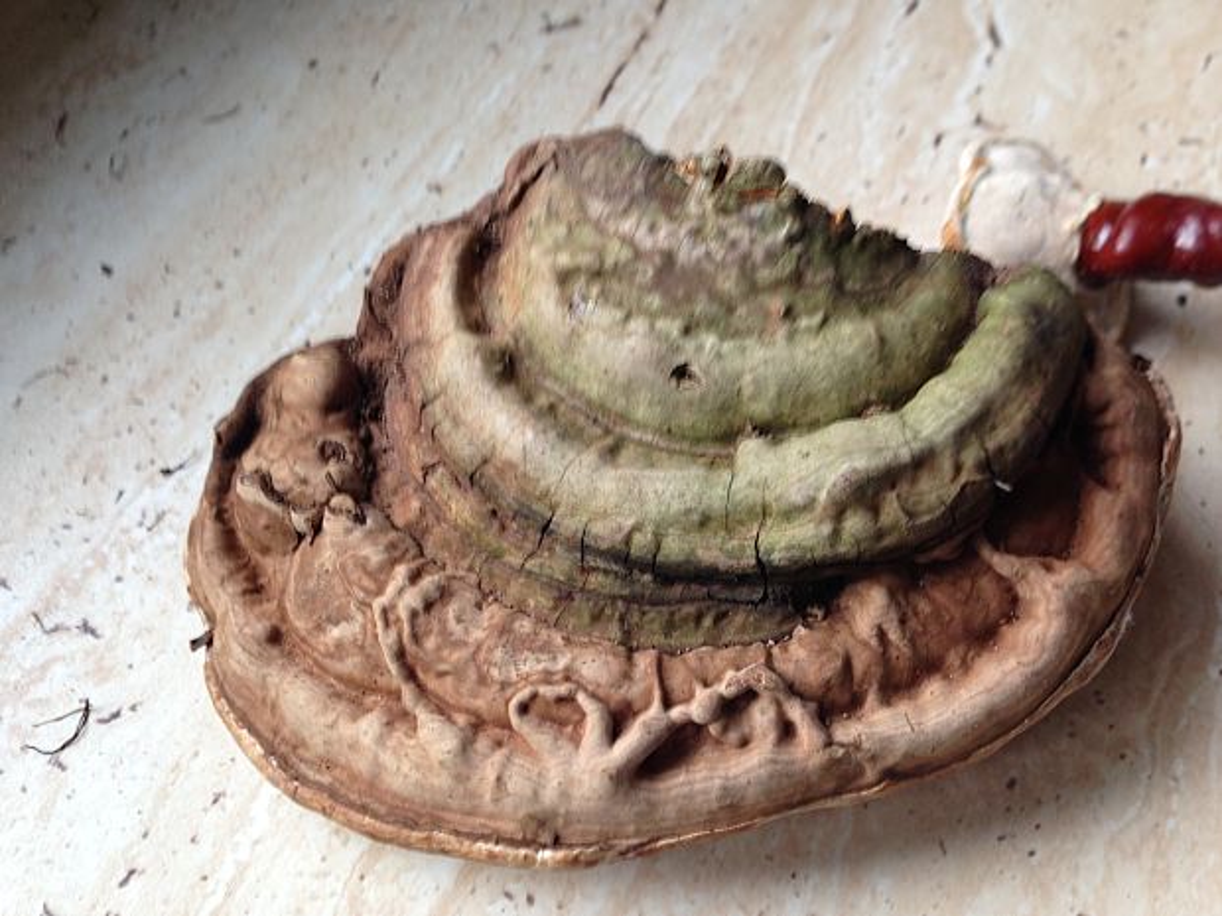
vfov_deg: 42.9
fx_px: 1165
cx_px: 611
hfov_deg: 55.4
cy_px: 458
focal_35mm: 33
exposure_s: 1/24
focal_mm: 4.12
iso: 50
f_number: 2.4
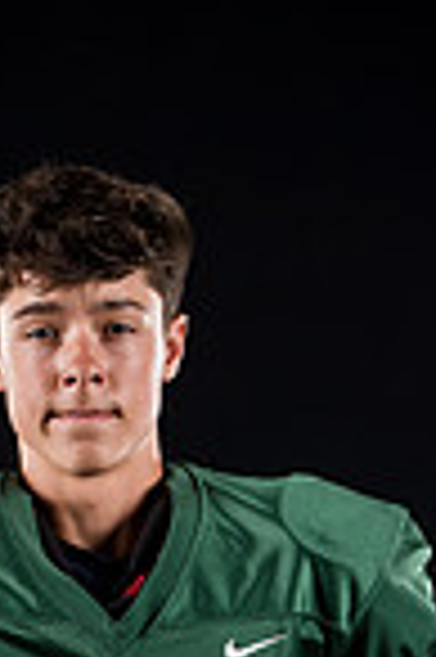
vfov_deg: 4.9
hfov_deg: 3.3
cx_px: 139
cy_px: 940
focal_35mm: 420
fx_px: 7648
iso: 200
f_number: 3.5
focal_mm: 136
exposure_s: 1/125
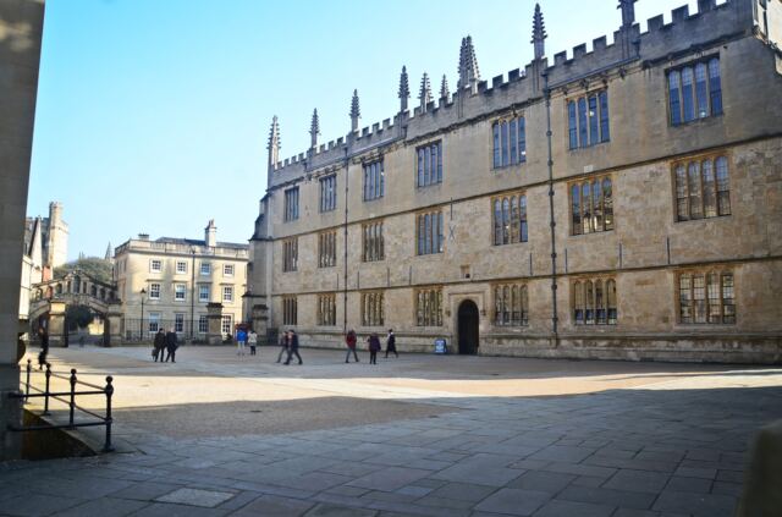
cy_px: 258
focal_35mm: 27
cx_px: 391
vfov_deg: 47.7
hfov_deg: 67.5
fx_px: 585
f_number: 22
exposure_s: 1/20
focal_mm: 18
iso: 200
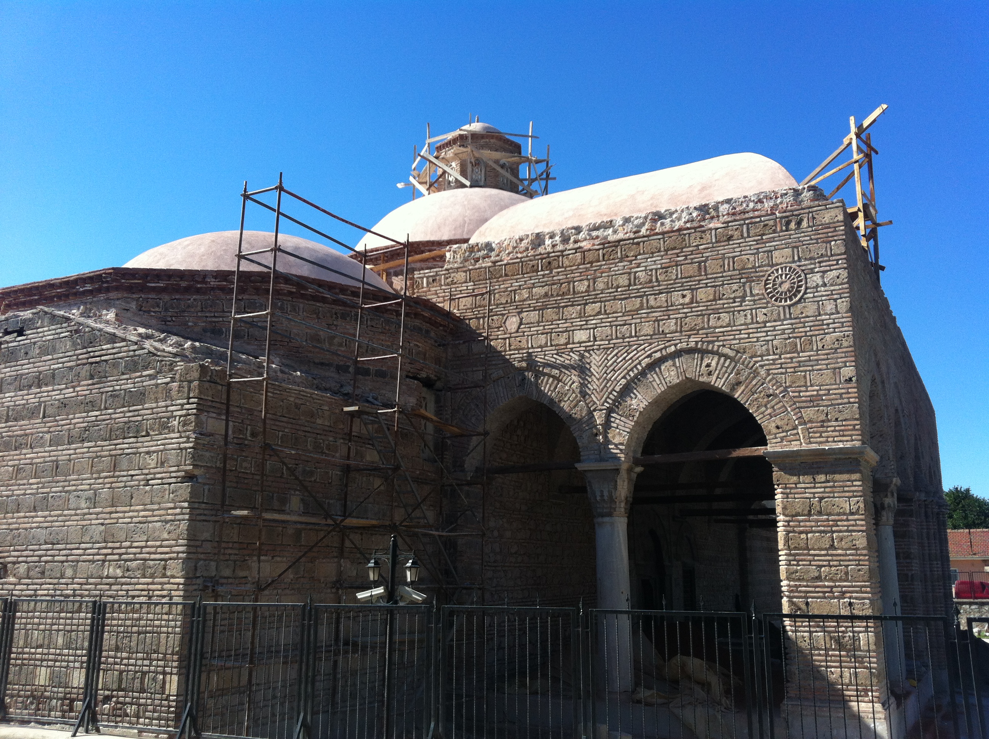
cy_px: 370
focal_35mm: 35
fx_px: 998
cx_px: 494
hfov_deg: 52.7
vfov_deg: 40.6
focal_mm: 3.85
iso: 80
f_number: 2.8
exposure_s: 1/794
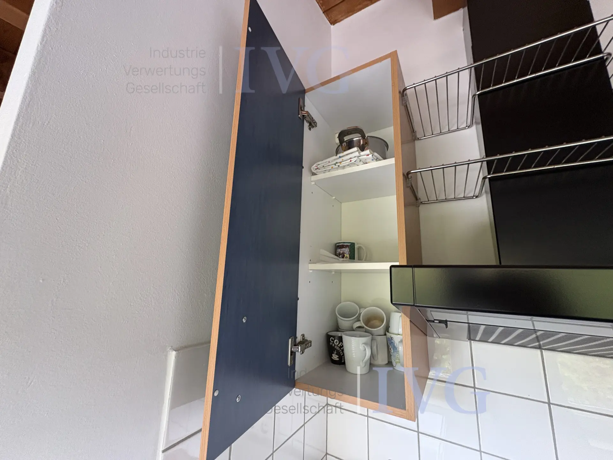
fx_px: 248
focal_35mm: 14
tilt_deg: +12.1
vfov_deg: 85.7
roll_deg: -3.3
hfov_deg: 102.1
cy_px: 230
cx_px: 306
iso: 250
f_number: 2.2
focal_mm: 2.22
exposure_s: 1/60
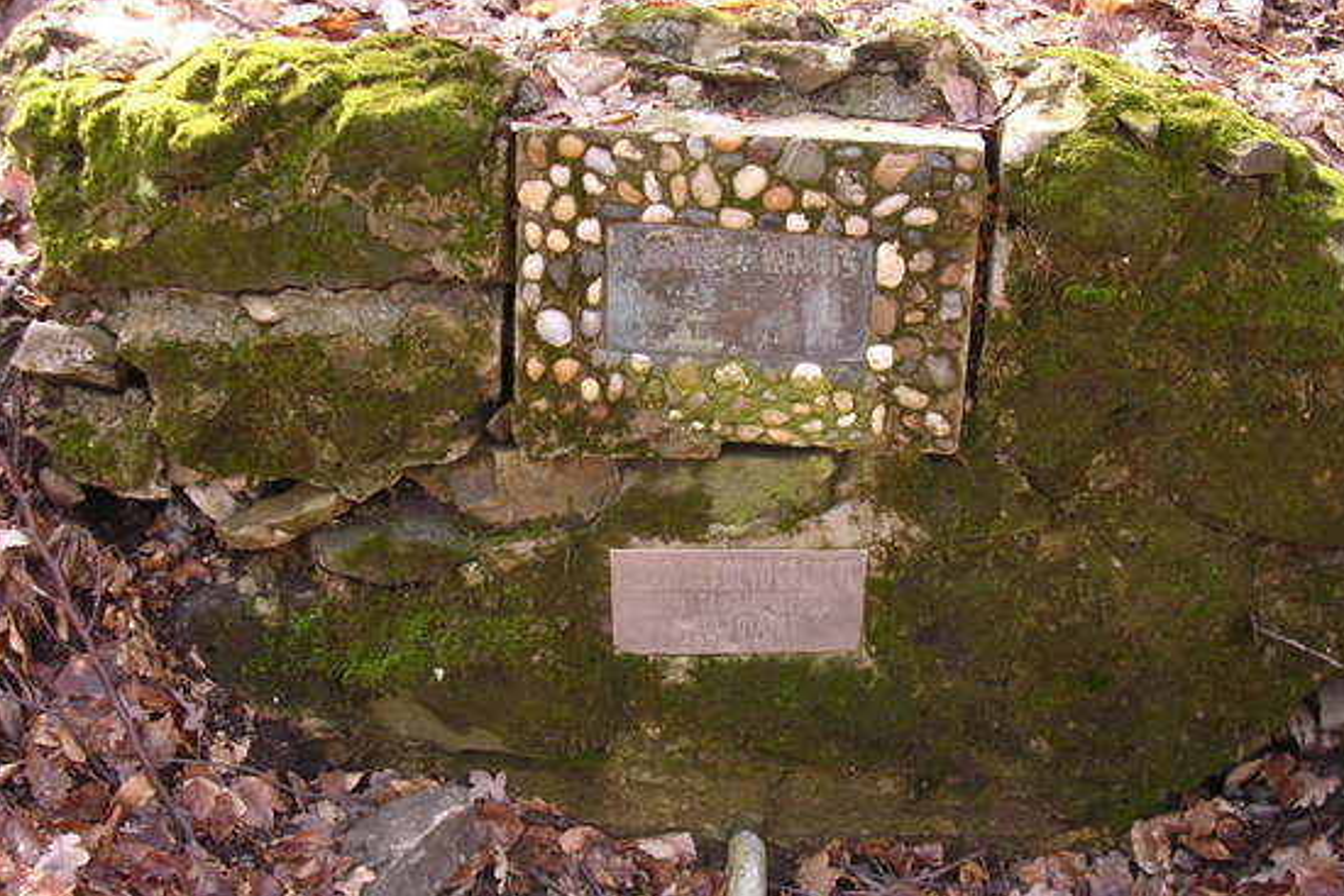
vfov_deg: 29.2
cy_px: 486
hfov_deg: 42.7
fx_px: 1718
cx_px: 662
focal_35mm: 46
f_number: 2.8
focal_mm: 5.8
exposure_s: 1/36.3
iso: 100
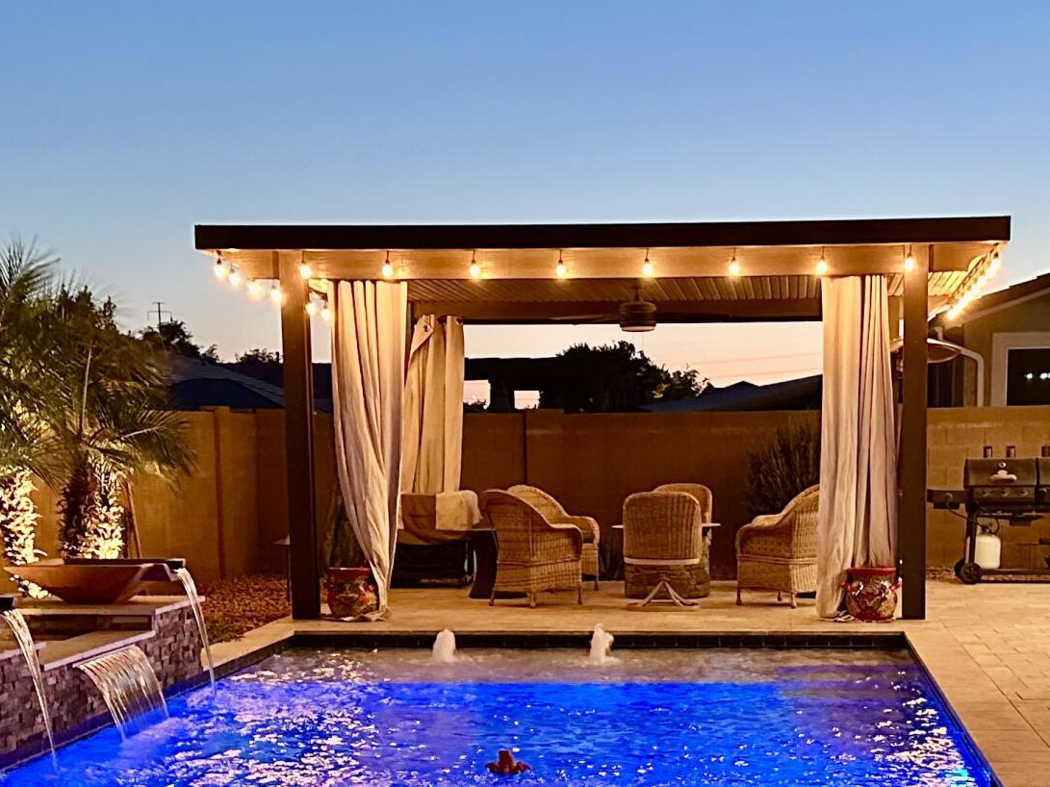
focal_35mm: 66
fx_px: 2002
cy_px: 726
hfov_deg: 29.3
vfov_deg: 21.7
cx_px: 637
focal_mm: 6.86
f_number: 1.78
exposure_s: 1/30
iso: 800
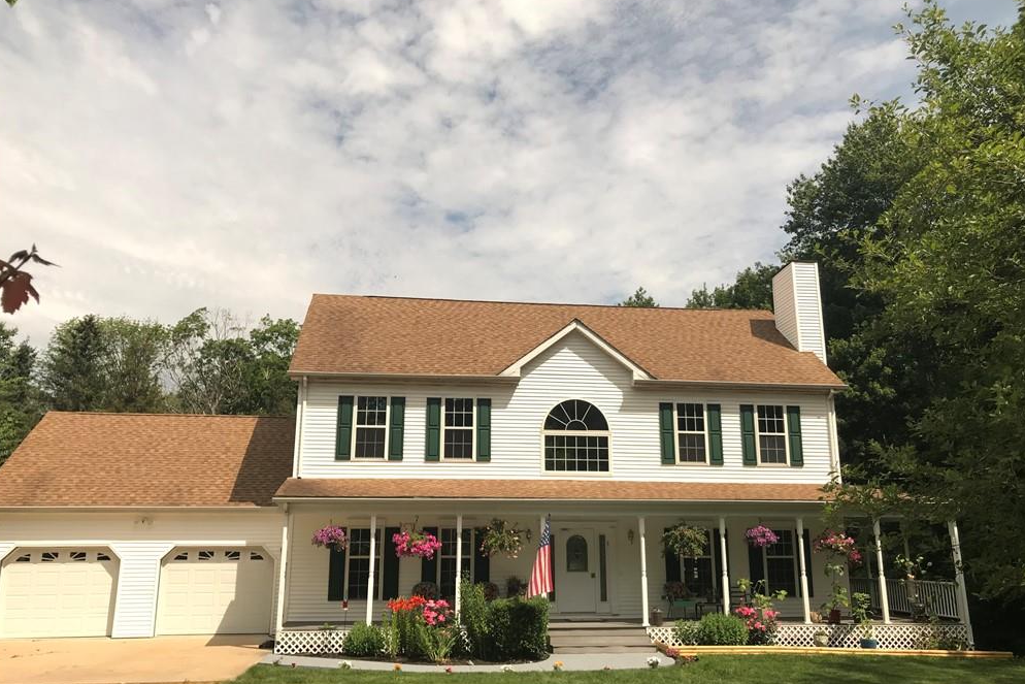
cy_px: 348
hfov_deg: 61.9
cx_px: 518
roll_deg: -0.6
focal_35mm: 30
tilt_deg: +12.9
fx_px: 854
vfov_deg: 43.6
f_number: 1.8
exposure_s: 1/1880
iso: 20
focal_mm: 3.99
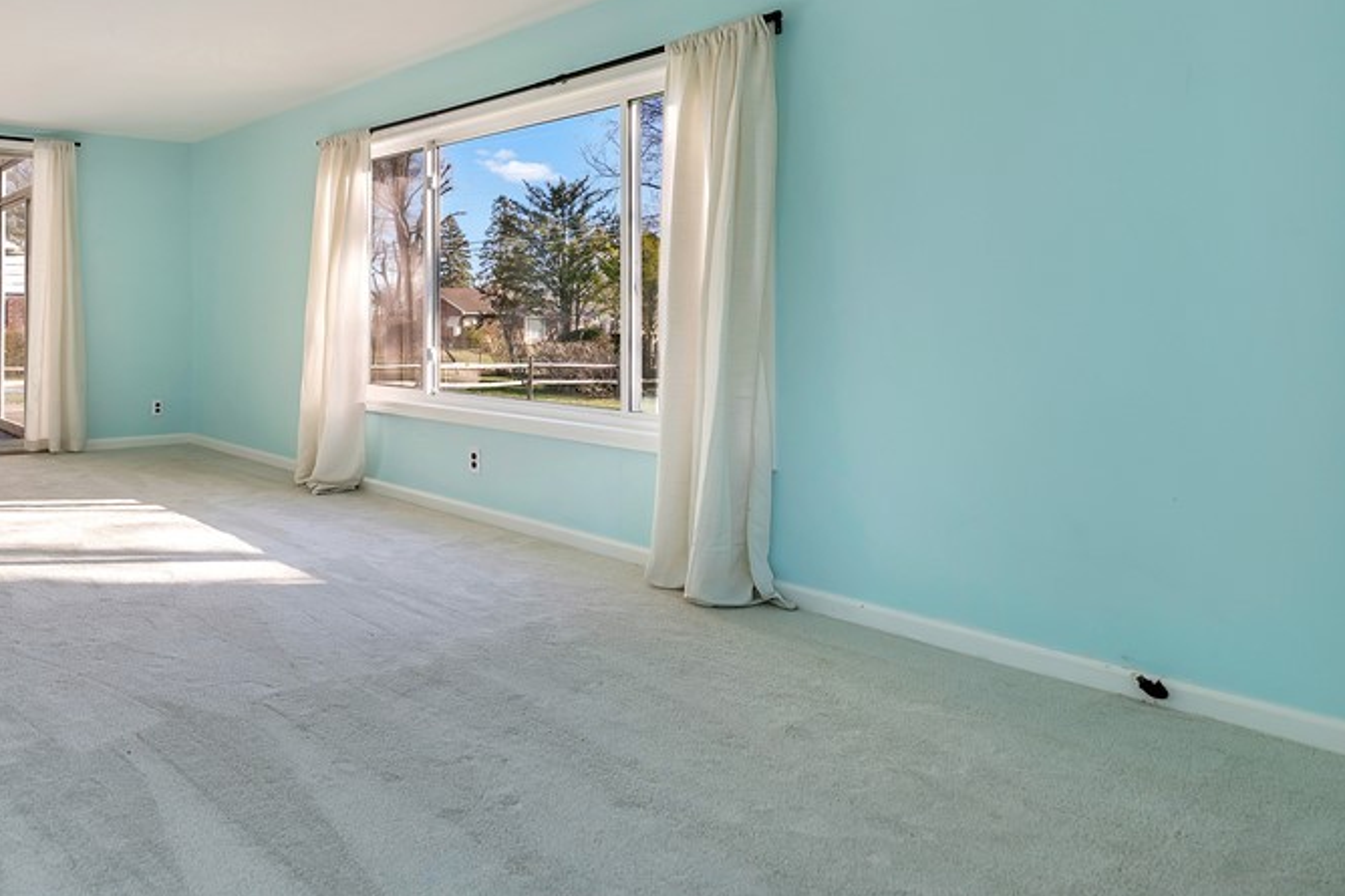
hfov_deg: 65.4
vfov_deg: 48.6
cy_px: 291
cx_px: 345
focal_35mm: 26
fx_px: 971
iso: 400
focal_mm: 16
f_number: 4
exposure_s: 1/2500
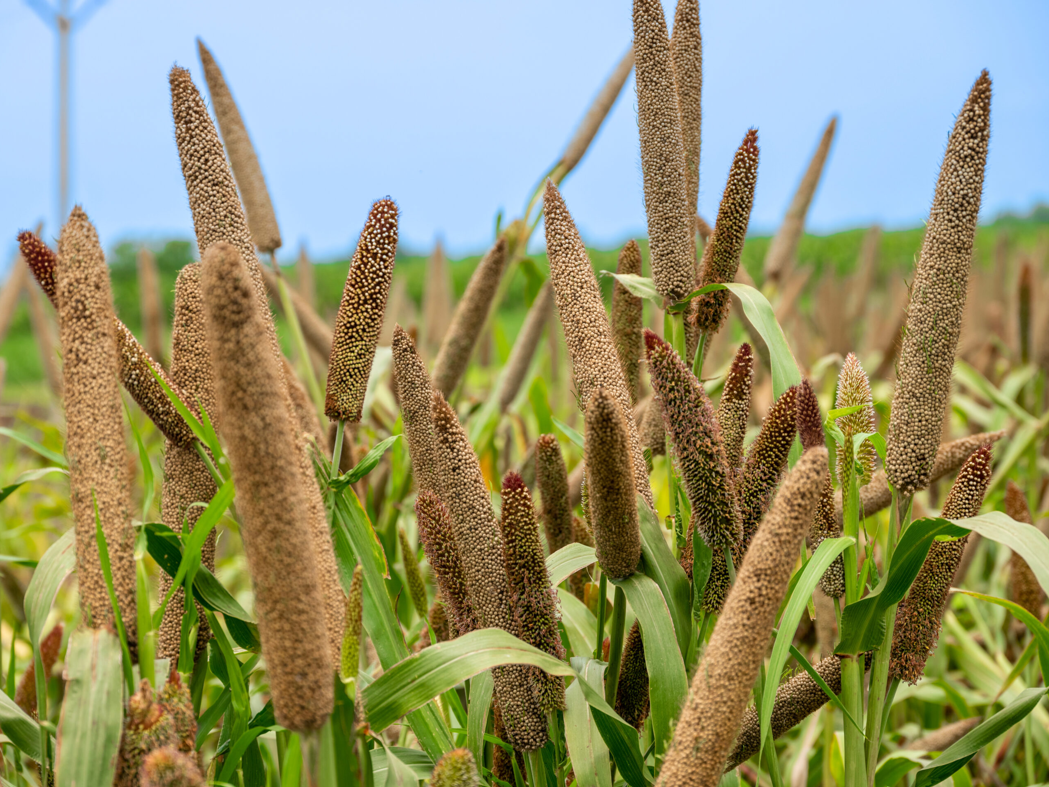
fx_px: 3455
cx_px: 489
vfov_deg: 13.0
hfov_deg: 17.3
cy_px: 392
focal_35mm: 114
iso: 100
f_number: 6.3
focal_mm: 105
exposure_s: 1/640
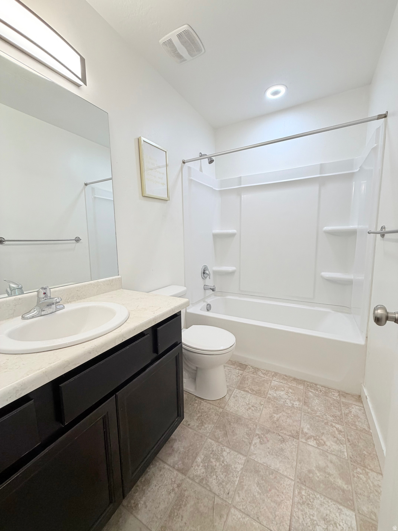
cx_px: 199
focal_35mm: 14
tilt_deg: -7.8
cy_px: 266
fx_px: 215
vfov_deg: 102.1
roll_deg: +0.9
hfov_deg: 85.7
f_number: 2.2
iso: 160
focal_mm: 2.22
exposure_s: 1/120
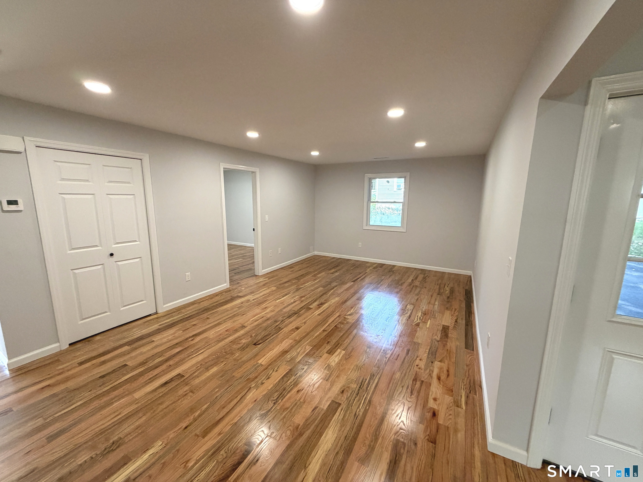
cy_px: 241
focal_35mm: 14
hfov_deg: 102.1
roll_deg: -0.5
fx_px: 260
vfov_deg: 85.7
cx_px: 322
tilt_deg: -9.2
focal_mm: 2.22
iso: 250
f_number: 2.2
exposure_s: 1/120
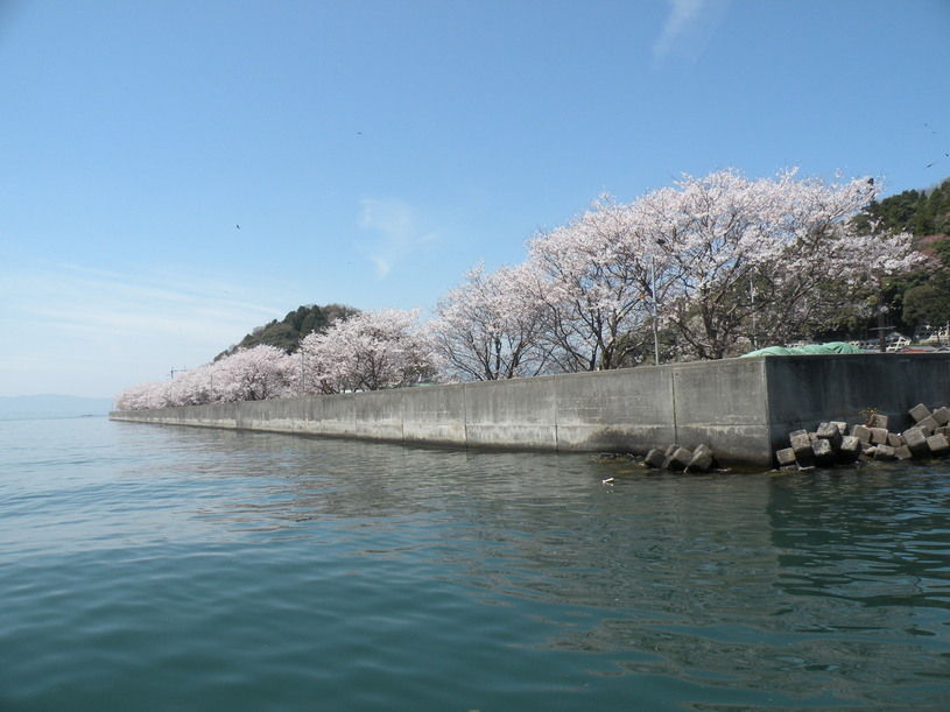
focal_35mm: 27
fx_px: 741
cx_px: 475
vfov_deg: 51.3
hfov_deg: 65.3
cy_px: 356
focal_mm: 4.7
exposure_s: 1/240
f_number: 6.3
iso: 64
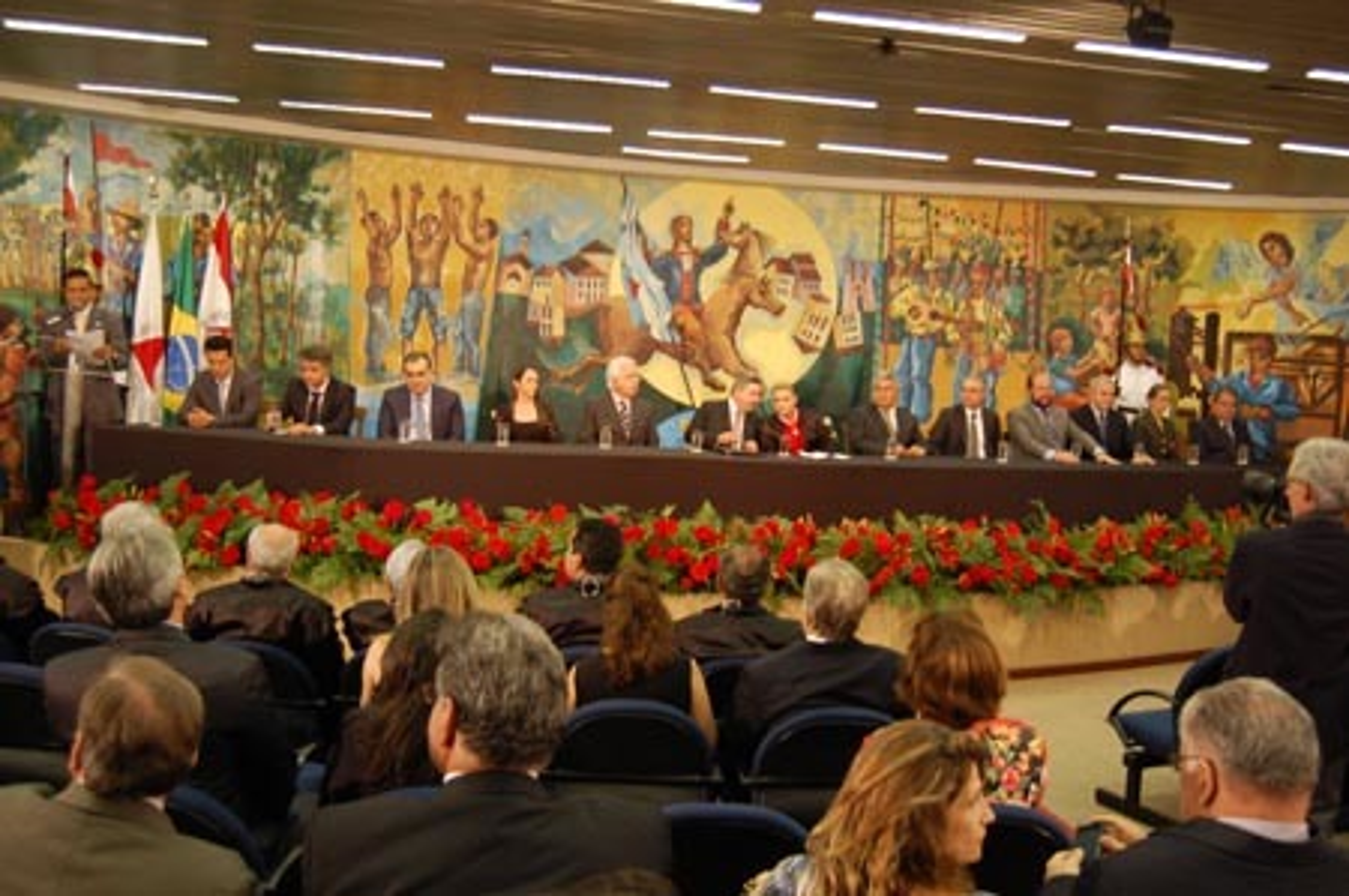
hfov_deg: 53.2
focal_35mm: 36
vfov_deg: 36.8
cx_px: 674
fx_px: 1348
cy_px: 448
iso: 800
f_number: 4
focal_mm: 24
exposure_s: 1/30
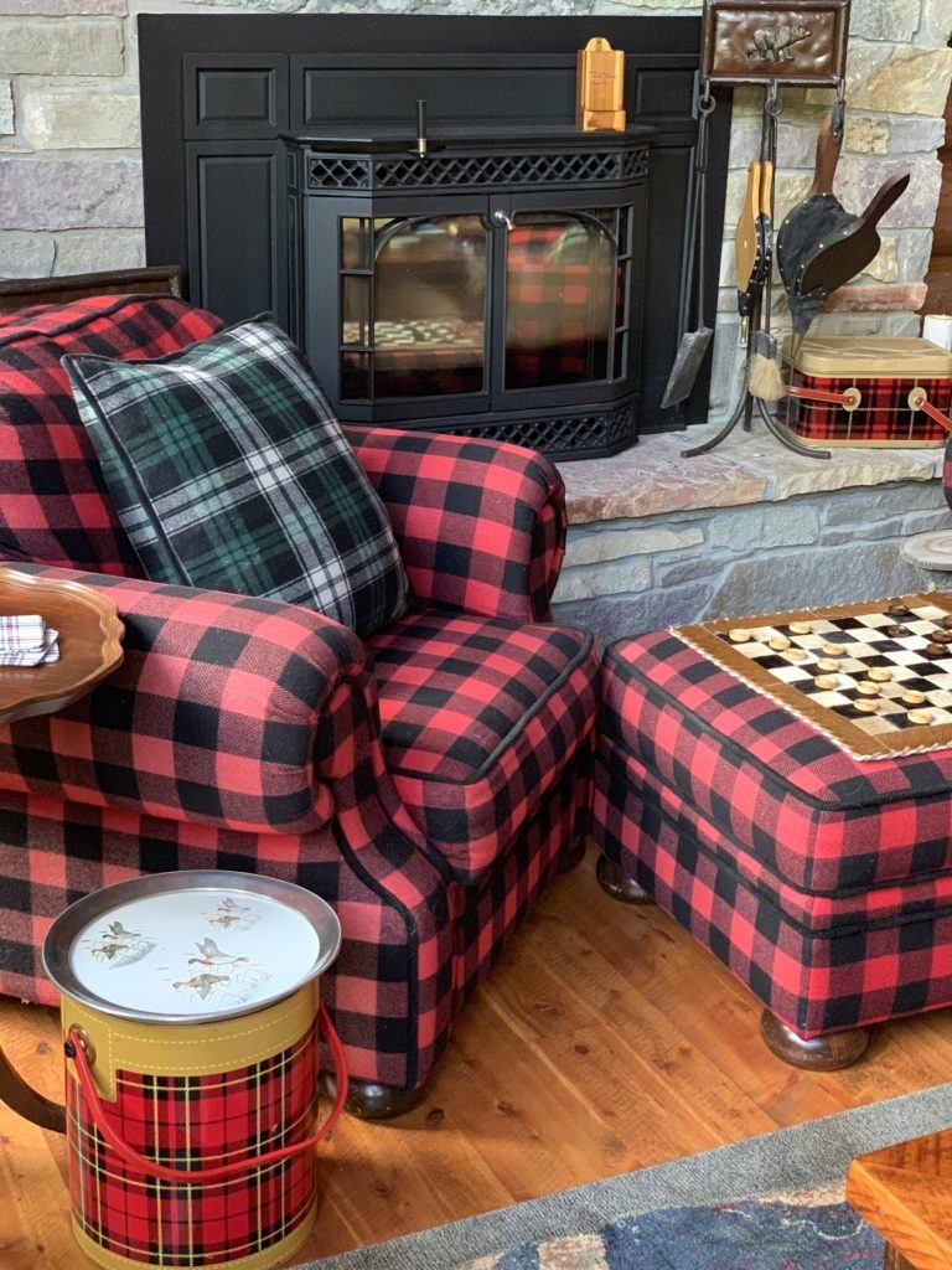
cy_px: 635
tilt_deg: -19.9
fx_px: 1907
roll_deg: -2.0
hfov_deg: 28.0
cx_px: 476
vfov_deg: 36.8
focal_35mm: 52
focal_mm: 6
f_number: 2.4
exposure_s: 1/40
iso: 500
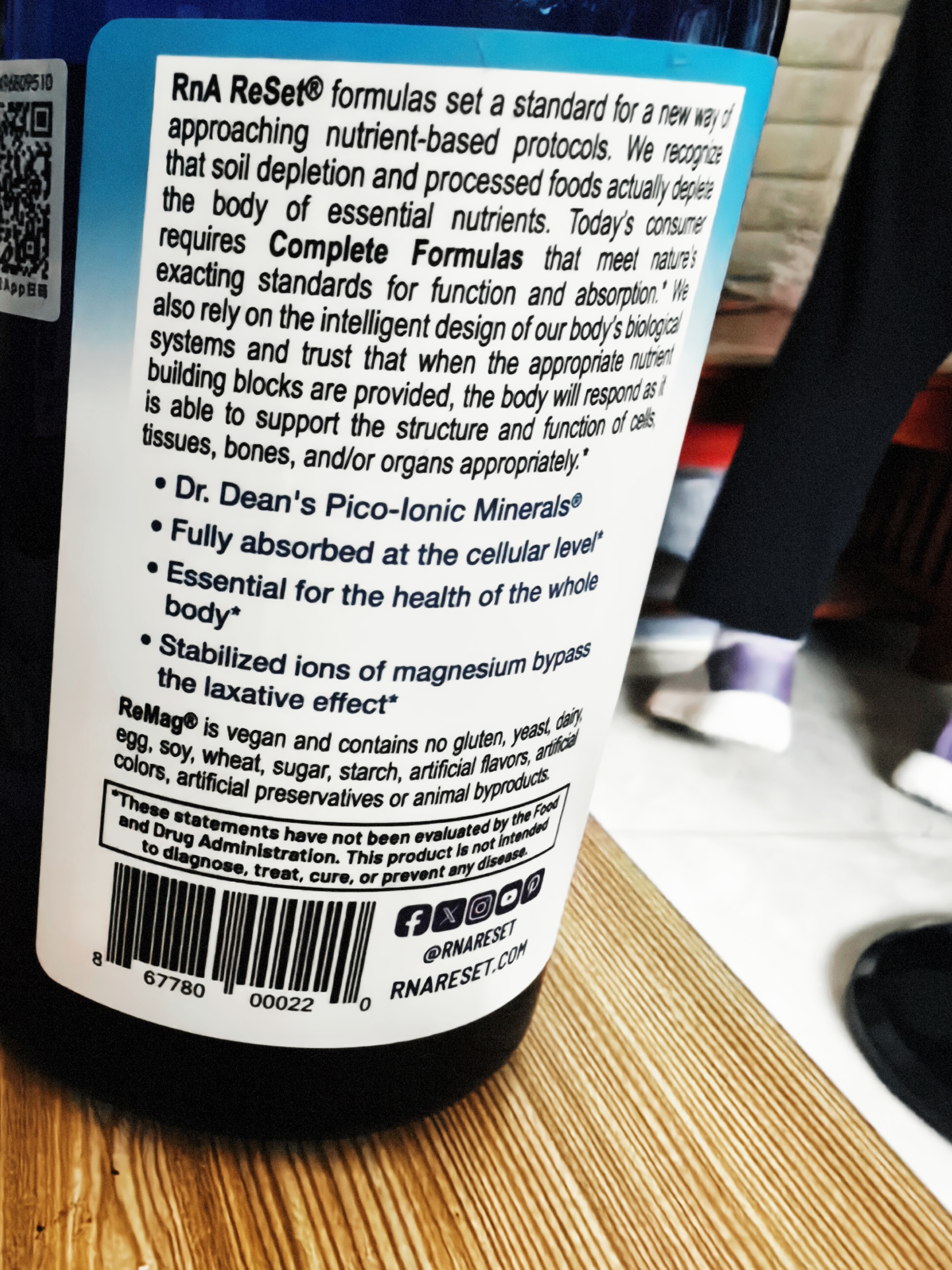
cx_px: 394
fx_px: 1210
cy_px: 482
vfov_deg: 54.8
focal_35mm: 33
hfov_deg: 42.8
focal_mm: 1.95
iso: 1250
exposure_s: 1/100
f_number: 2.2
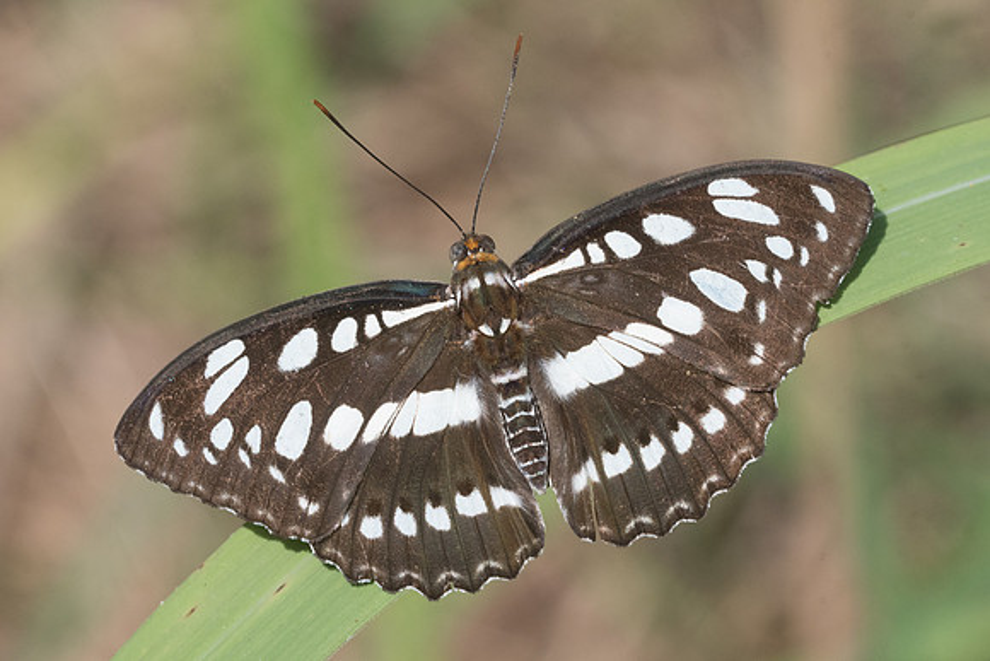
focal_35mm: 251
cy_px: 369
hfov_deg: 8.2
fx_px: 6912
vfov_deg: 5.5
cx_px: 437
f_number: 14
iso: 1000
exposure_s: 1/800
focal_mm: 150
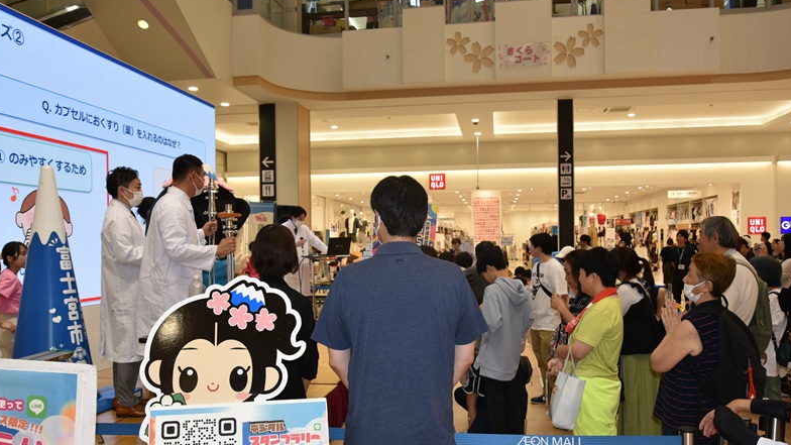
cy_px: 246
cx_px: 390
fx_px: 650
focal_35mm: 31
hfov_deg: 62.6
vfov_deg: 37.7
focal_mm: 29
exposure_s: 1/125
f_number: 5.6
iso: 640
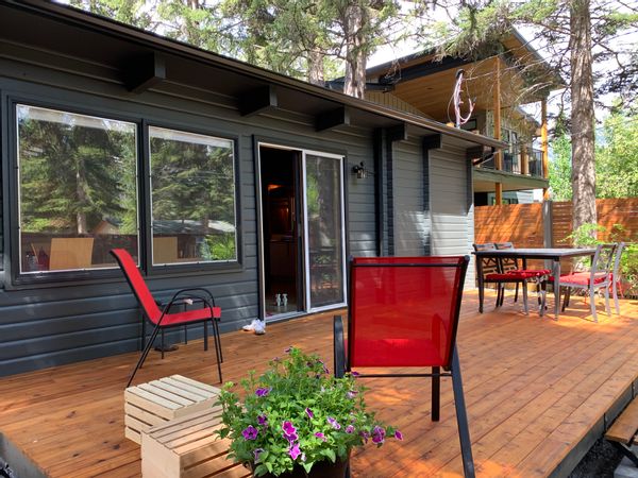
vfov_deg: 53.1
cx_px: 319
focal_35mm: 26
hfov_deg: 67.3
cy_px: 239
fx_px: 479
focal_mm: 4.25
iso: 32
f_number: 1.8
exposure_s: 1/122
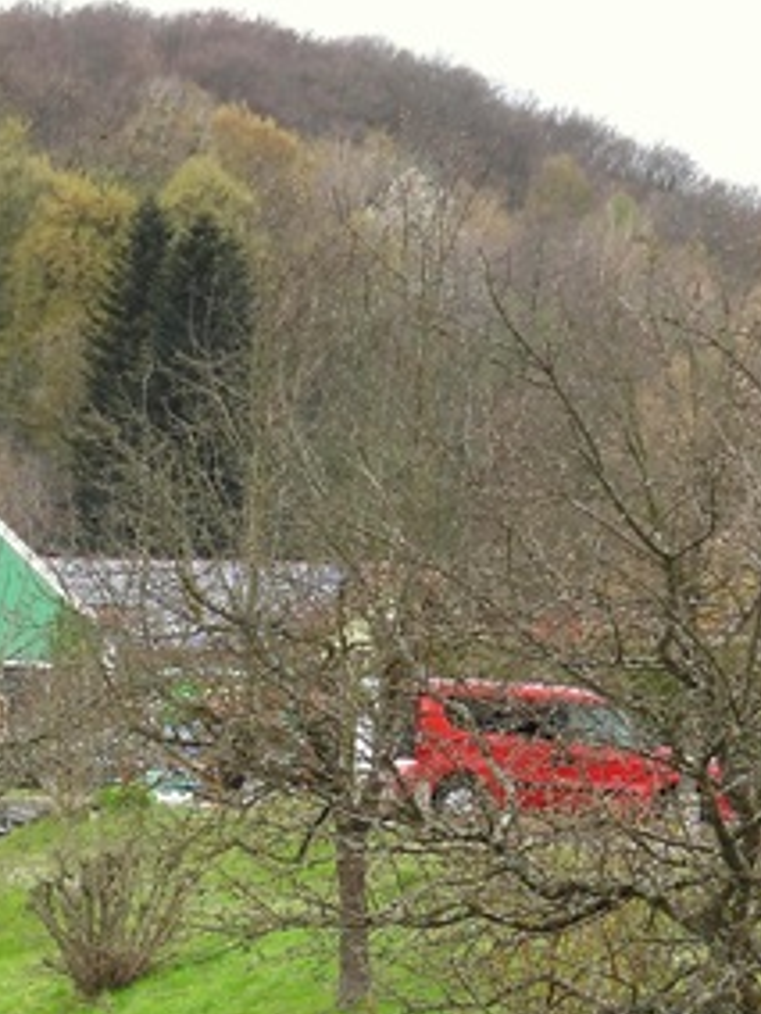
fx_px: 5774
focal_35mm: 197
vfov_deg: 9.9
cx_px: -193
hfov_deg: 7.5
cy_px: 1282
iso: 100
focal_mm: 12.5
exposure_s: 1/400
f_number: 3.5
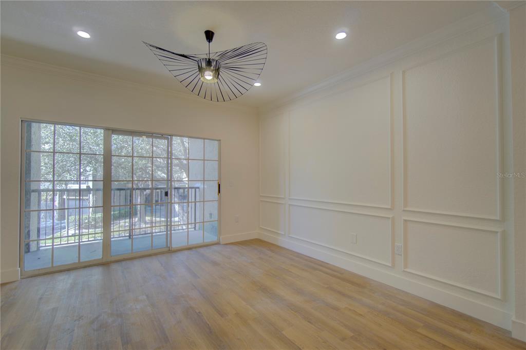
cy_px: 175
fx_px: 219
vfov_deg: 77.3
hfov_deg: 100.4
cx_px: 263
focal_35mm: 15
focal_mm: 10
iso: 100
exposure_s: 1/13
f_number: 4
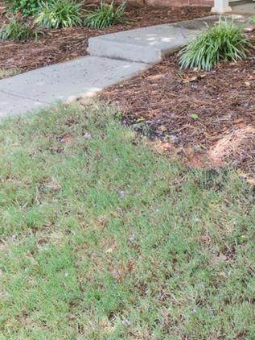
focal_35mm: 56
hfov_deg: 23.9
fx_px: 549
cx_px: 304
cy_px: -174
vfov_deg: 25.5
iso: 200
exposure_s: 1/30
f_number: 13
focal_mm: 16
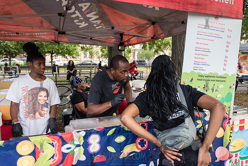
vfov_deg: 50.3
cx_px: 129
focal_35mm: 26
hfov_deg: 70.2
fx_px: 176
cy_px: 83
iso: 1000
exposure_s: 1/200
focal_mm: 24
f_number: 3.5
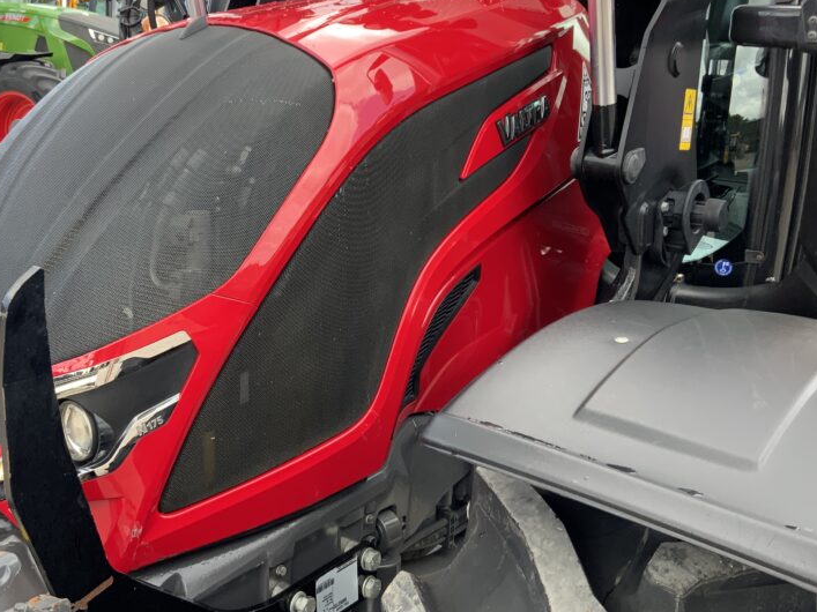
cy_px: 233
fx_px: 991
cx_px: 321
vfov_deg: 34.2
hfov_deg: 44.5
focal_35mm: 42
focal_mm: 3
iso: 16
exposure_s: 1/125
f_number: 1.8
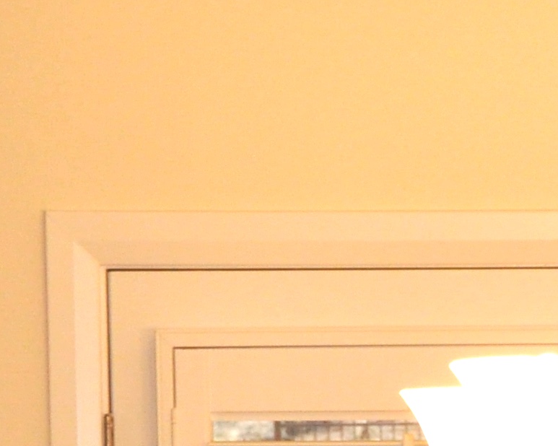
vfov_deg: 6.4
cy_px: 977
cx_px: 699
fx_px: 3863
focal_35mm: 234
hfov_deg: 8.2
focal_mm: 30
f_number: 4.2
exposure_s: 1/80
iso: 800
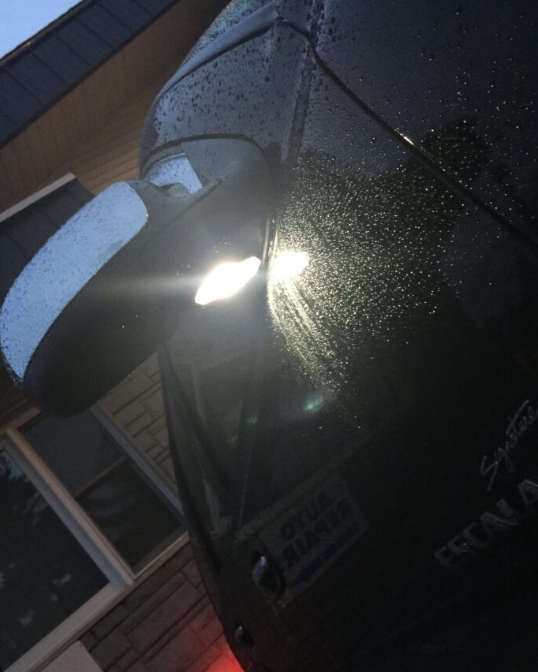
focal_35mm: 31
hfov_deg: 47.1
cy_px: 354
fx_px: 617
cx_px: 275
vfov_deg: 57.1
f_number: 2.2
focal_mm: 4.15
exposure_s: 1/4
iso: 80
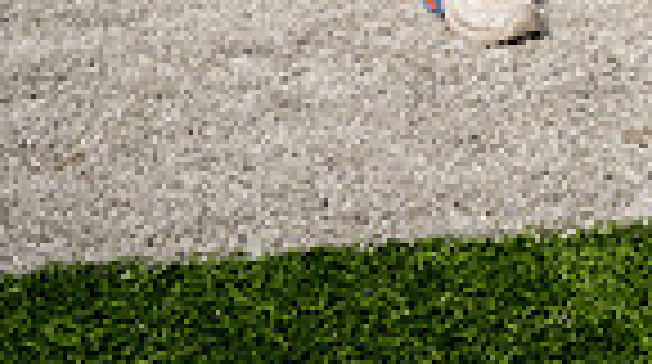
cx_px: 634
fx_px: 1968
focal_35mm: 114
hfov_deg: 18.4
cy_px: -557
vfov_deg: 9.3
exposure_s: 1/250
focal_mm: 35
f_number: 8
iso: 100
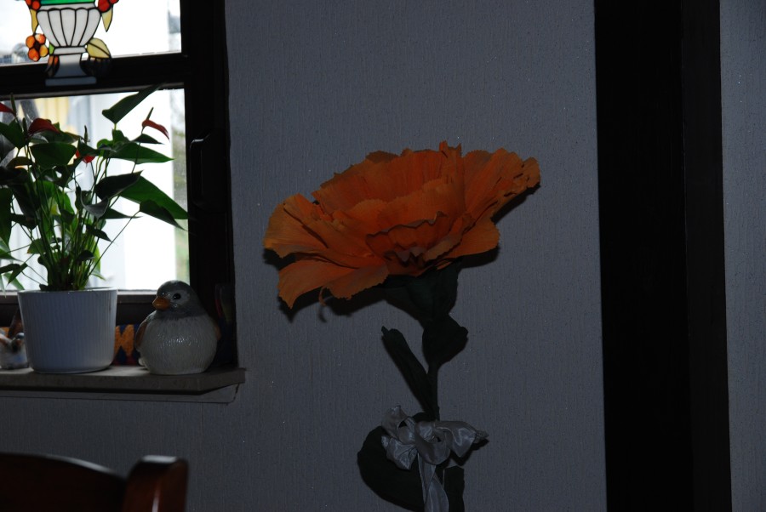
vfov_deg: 16.6
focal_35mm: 82
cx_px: 383
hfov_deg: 24.6
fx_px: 1757
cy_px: 256
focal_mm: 55
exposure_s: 1/60
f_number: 6.3
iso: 200
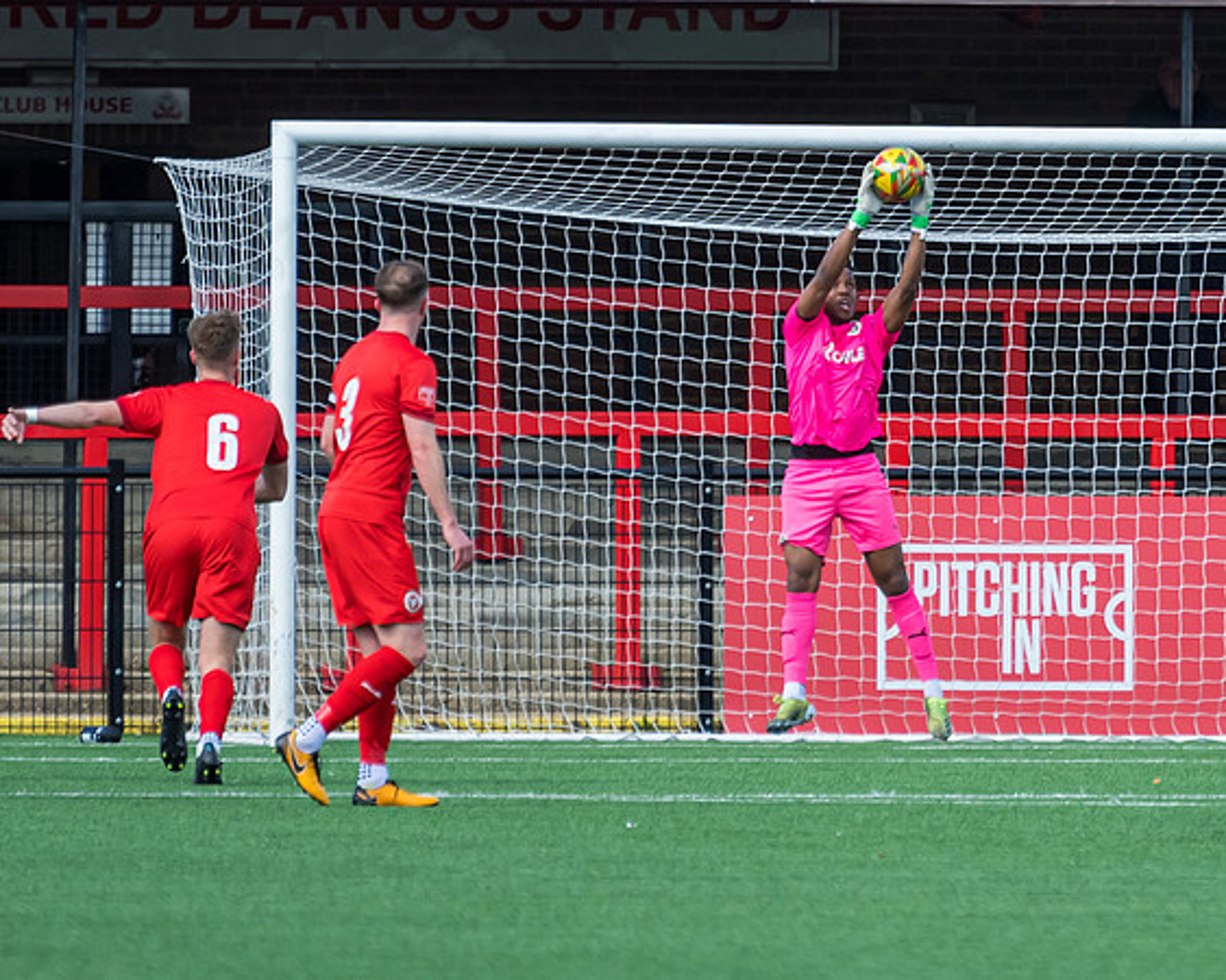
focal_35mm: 710
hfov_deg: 2.7
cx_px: 1099
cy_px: 662
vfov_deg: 2.2
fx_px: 25741
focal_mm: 280
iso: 400
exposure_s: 1/1250
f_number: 4
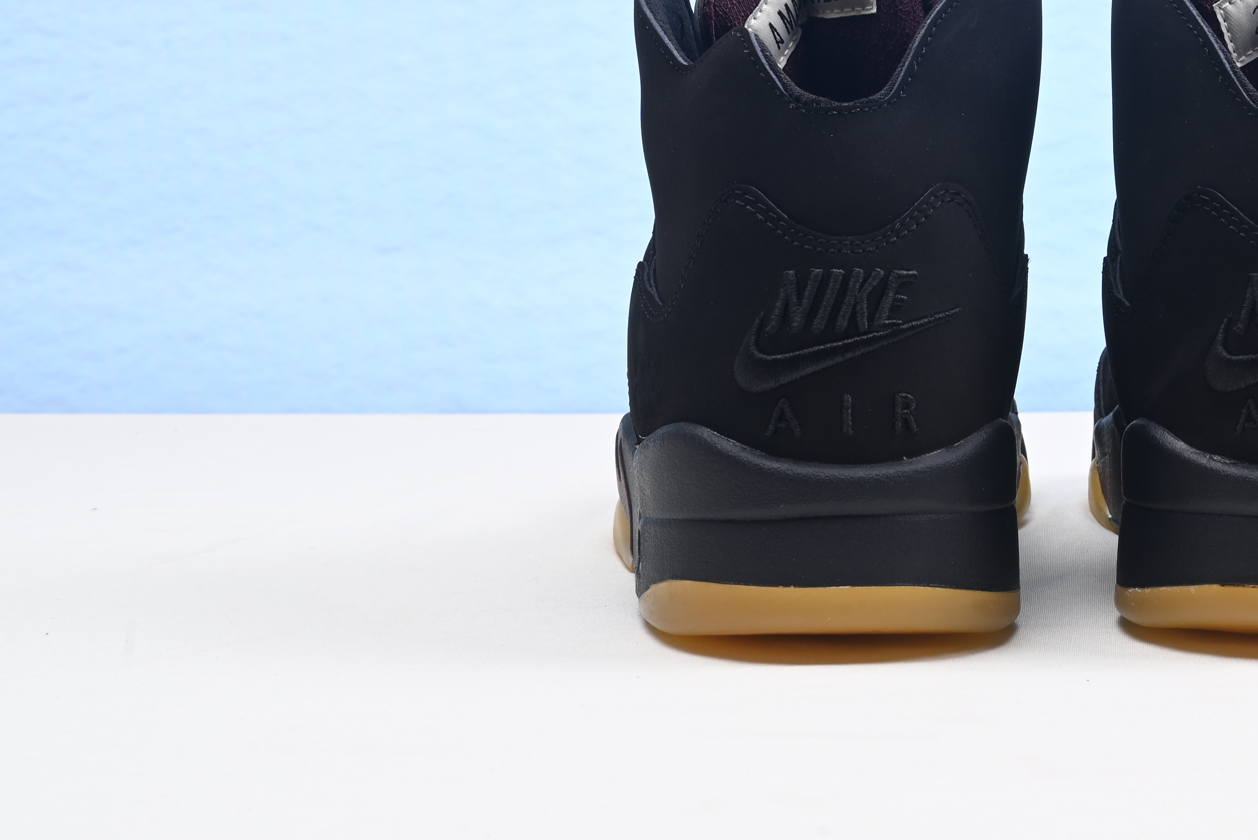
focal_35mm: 77
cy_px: 82
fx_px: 2692
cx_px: 987
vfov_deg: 17.5
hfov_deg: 25.9
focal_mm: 38
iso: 100
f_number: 16
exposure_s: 1/2
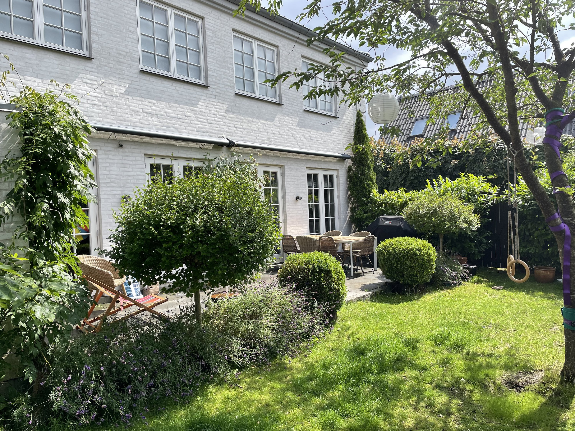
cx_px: 288
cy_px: 216
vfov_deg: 53.1
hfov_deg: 67.3
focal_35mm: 26
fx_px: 432
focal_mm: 4.2
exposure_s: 1/2092
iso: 32
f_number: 1.6
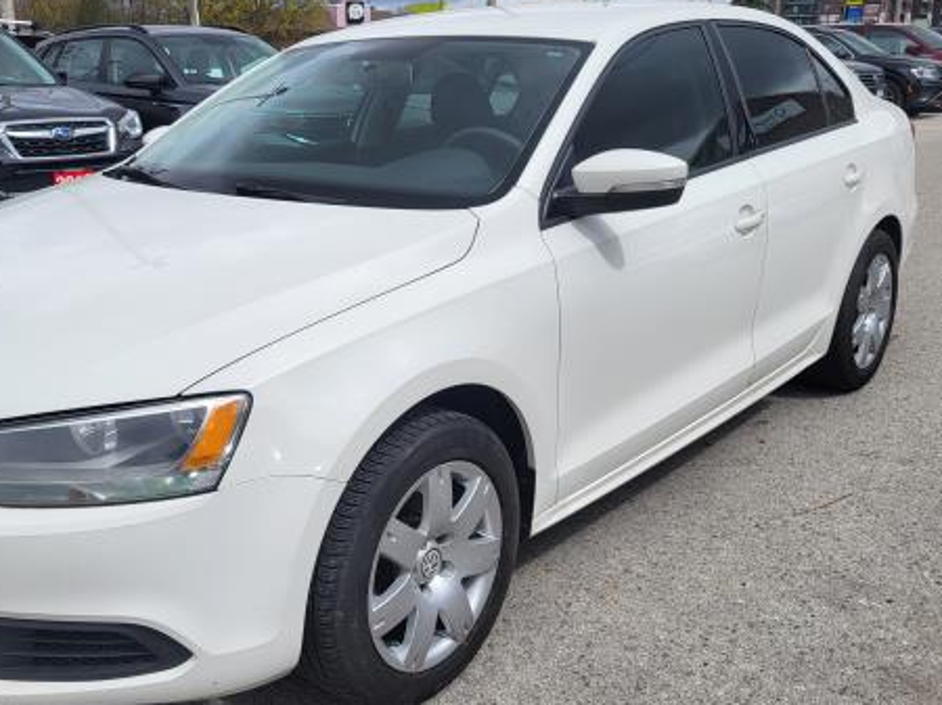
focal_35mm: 37
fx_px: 1006
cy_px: 377
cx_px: 337
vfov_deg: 38.6
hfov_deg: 49.5
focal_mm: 5.4
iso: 40
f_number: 1.8
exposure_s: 1/3092
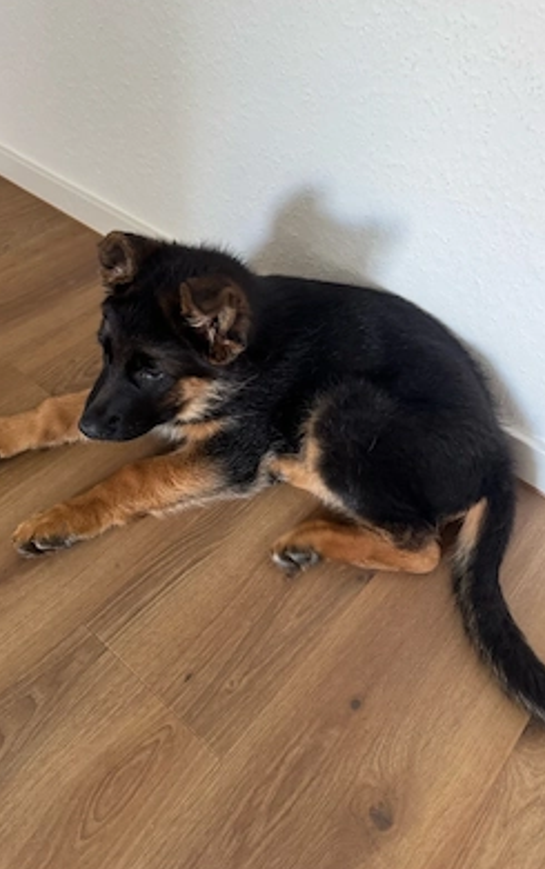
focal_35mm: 26
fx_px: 617
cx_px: 245
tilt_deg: -46.8
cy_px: 433
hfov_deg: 47.6
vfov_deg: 70.4
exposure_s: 1/60
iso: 320
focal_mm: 6.76
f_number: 1.78
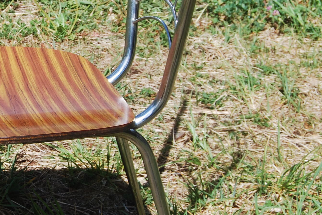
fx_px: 1092
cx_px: -47
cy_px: 88
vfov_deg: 11.3
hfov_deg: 16.2
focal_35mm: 122
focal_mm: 28
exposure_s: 1/250
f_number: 8
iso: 100
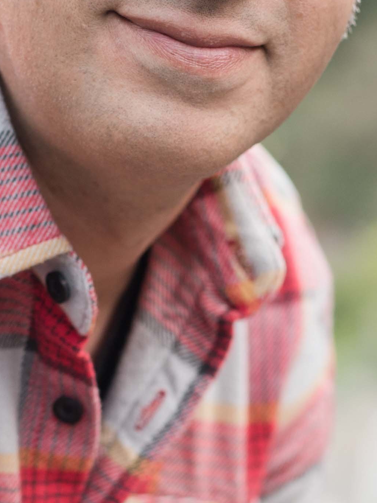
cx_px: 141
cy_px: 426
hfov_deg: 7.0
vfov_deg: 9.3
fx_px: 3078
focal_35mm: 212
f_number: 2.8
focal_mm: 50
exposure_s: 1/200
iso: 200
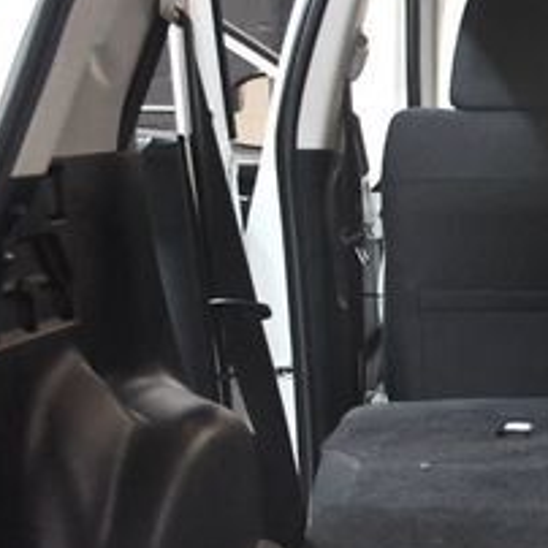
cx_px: 746
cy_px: 510
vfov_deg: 16.3
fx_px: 1881
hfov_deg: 15.6
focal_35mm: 105
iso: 5600
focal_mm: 26
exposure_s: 1/60
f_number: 3.8
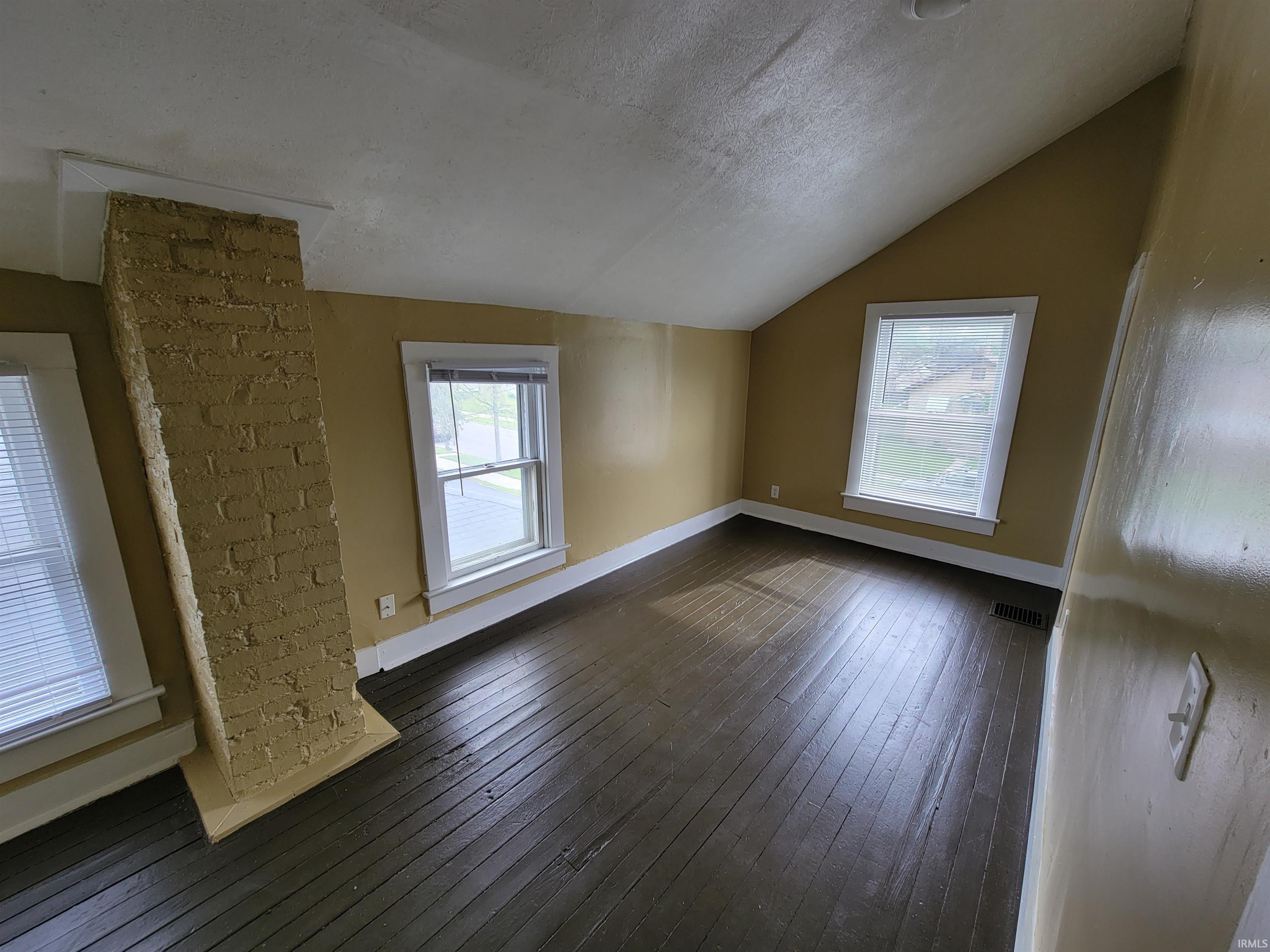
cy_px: 476
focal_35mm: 13
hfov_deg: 106.2
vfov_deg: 89.9
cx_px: 635
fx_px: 477
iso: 50
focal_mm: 2.2
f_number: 2.2
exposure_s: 1/60
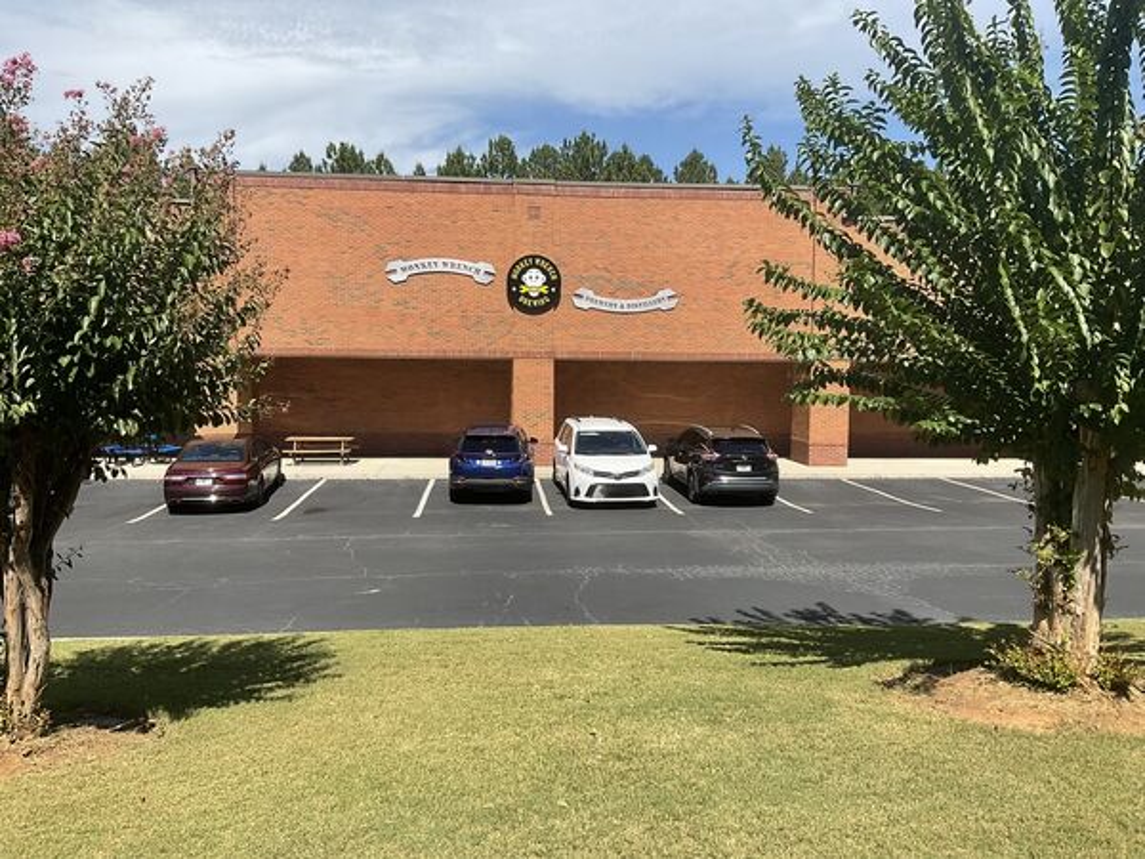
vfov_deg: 48.2
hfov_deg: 61.7
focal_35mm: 29
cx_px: 572
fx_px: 959
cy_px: 430
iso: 16
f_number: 1.8
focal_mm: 3
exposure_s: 1/1730
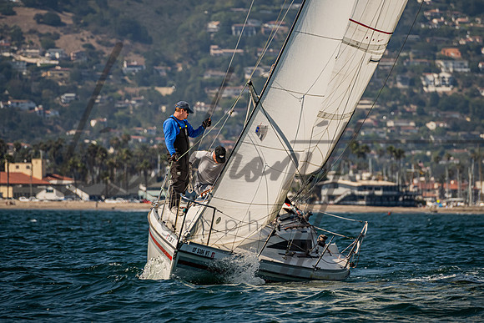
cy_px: 129
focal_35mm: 545
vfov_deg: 2.5
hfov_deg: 3.8
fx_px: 7334
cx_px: 257
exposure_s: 1/2500
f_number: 8
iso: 500
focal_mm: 400
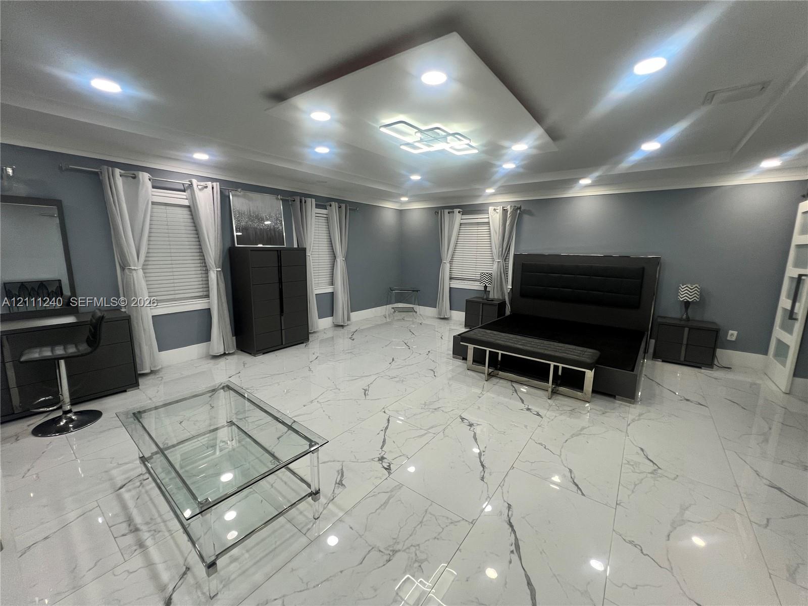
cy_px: 303
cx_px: 404
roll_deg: -0.9
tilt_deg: -10.1
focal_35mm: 13
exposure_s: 1/120
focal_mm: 1.57
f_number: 1.8
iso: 160
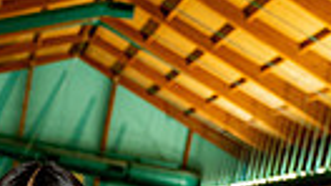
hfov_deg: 17.6
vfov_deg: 8.8
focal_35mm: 118
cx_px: -25
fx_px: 1035
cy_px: 515
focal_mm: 33
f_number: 4
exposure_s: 1/250
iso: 1600
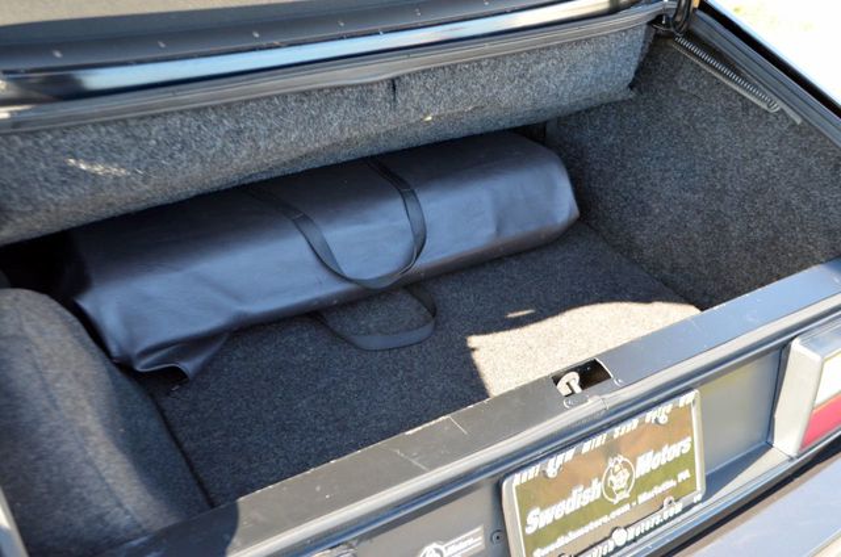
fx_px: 839
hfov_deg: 53.2
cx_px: 420
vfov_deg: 36.7
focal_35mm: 36
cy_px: 278
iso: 400
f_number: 5
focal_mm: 24
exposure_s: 1/100
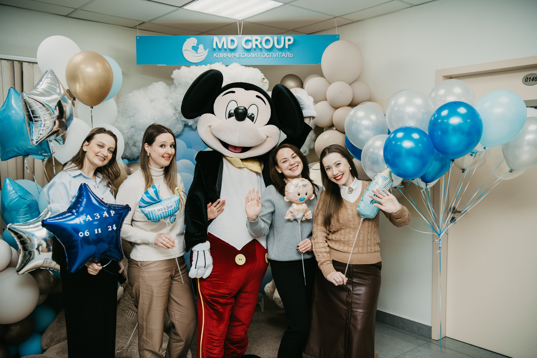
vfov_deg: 42.3
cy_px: 179
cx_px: 268
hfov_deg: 60.3
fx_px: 462
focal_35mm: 31
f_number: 4
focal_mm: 31
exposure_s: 1/160
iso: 200
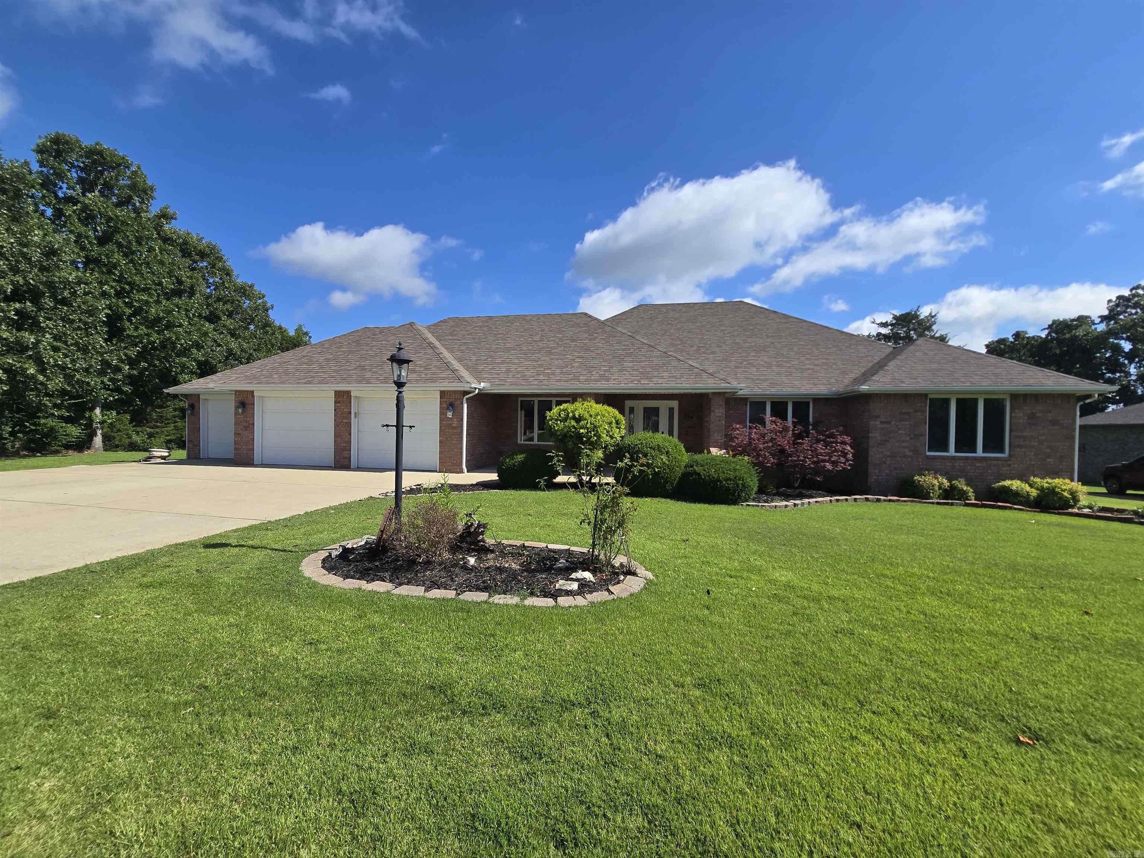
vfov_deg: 89.9
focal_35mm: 13
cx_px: 572
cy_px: 429
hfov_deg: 106.2
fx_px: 430
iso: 50
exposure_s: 1/2790
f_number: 2.2
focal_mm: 2.2
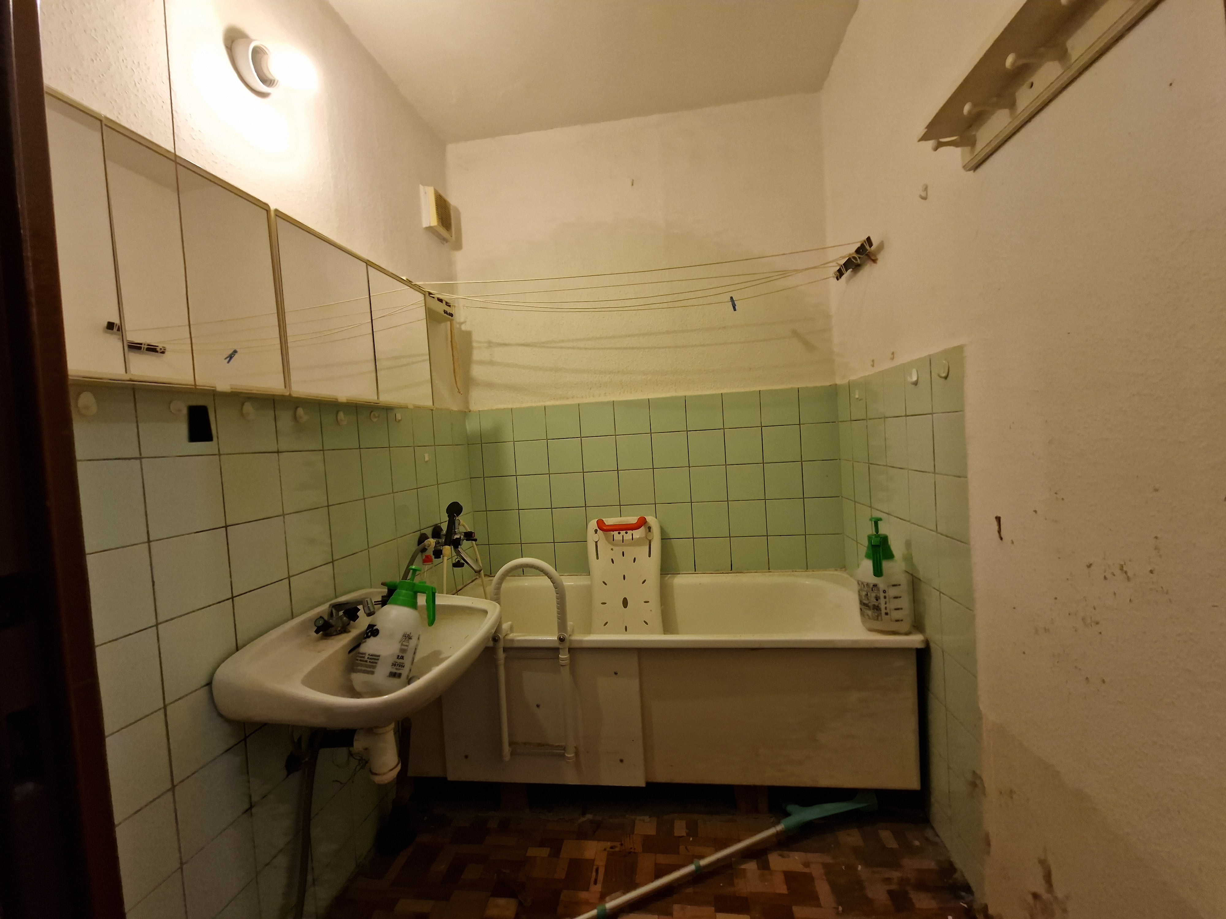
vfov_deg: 89.9
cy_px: 460
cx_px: 613
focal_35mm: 13
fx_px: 460
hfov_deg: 106.2
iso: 640
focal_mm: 2.2
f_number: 2.2
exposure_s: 1/50
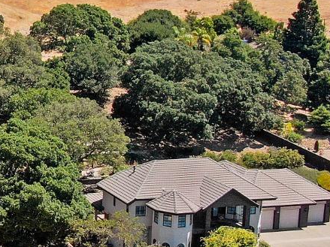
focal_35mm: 82
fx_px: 782
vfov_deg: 18.0
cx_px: -129
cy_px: 102
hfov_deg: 21.0
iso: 100
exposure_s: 1/60
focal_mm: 4.39
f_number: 2.8
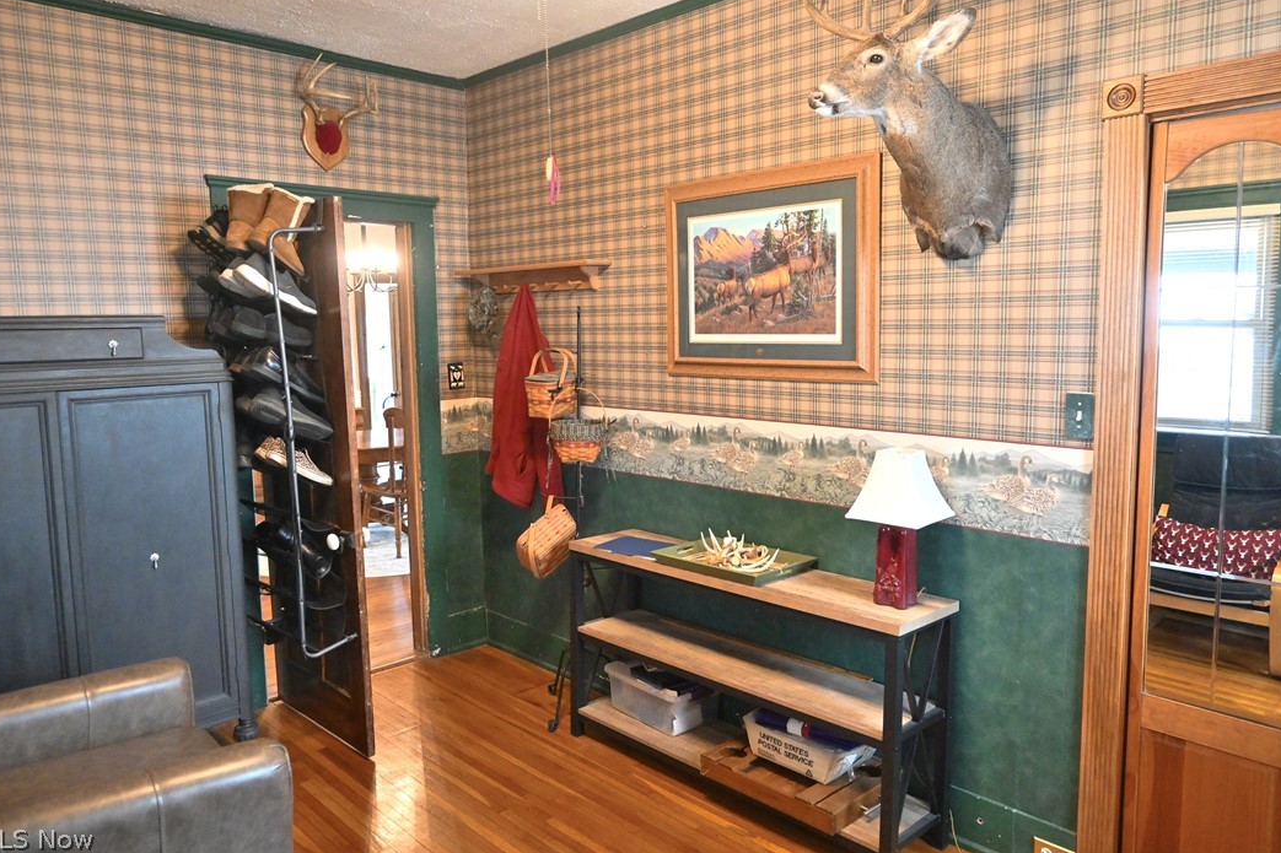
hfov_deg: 71.5
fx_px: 889
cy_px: 415
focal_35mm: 25
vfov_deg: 51.3
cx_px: 636
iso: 3200
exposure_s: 1/125
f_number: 3.5
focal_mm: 16
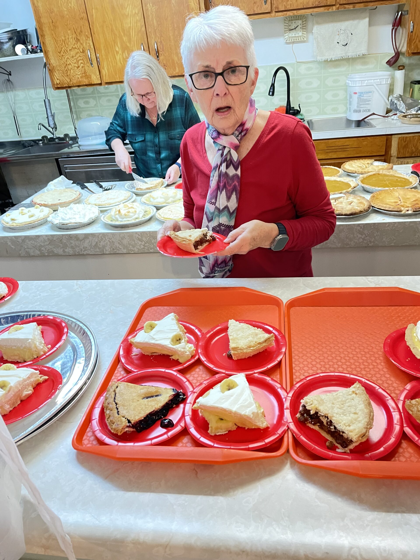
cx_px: 210
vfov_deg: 67.3
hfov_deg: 53.1
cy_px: 280
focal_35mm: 26
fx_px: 421
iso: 500
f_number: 1.6
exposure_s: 1/40
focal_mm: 4.2
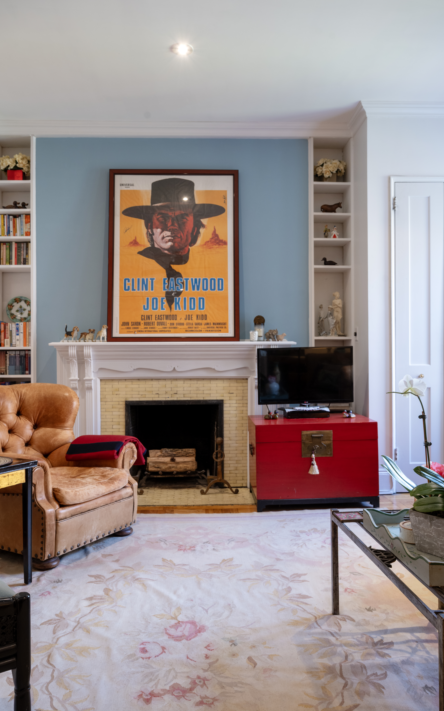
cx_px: 210
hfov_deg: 43.1
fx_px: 561
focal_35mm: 29
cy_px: 354
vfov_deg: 64.6
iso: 400
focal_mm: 28
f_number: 8
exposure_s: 1/5
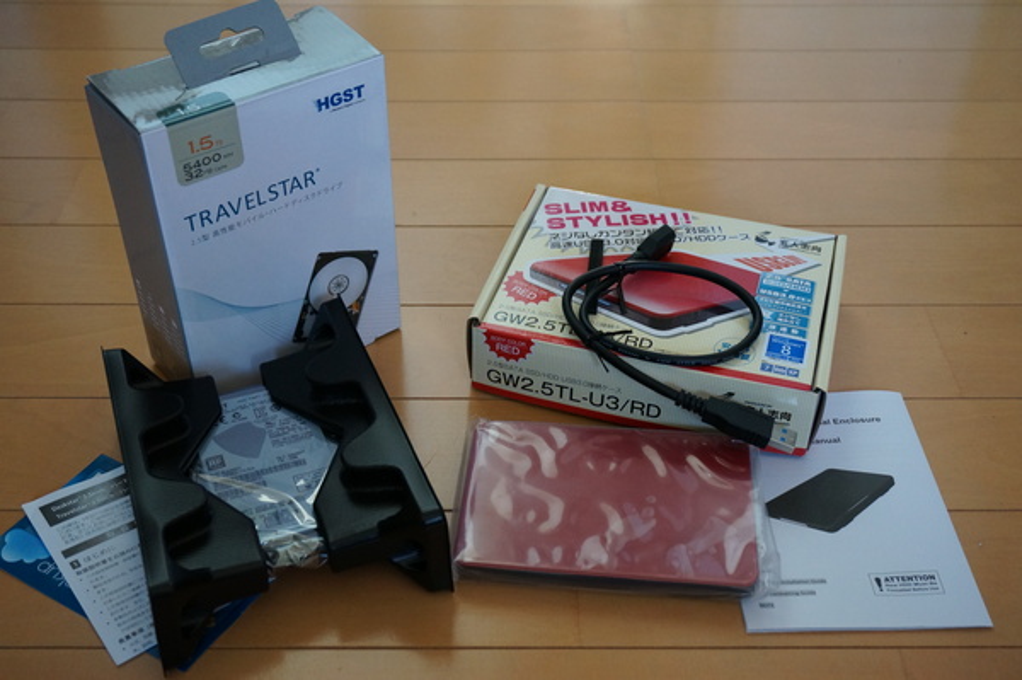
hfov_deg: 46.4
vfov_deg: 31.8
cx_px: 511
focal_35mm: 42
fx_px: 1191
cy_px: 340
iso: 1250
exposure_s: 1/60
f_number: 4.5
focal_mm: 28
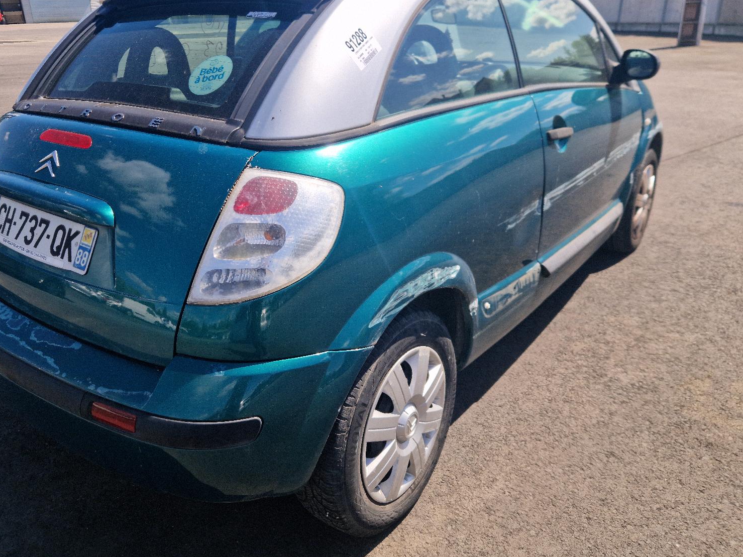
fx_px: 601
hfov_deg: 63.3
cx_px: 328
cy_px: 234
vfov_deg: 49.5
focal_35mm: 28
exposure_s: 1/1250
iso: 50
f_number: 1.8
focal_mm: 5.4
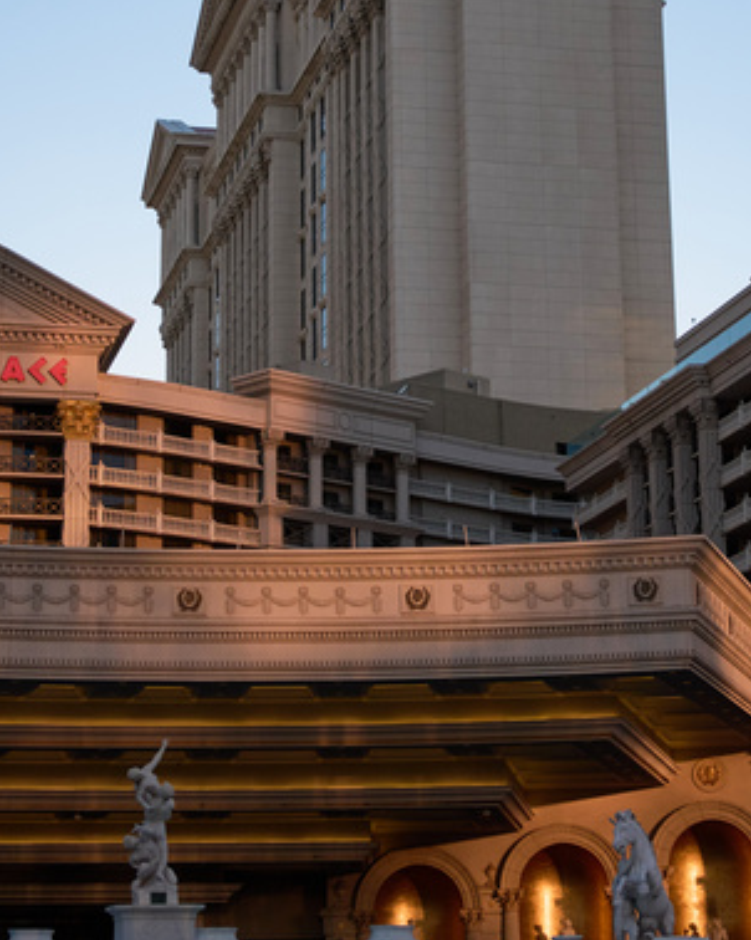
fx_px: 2475
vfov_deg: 21.5
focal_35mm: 89
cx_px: 413
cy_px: 341
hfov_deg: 17.3
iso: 200
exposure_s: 1/10000
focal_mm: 35
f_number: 1.8
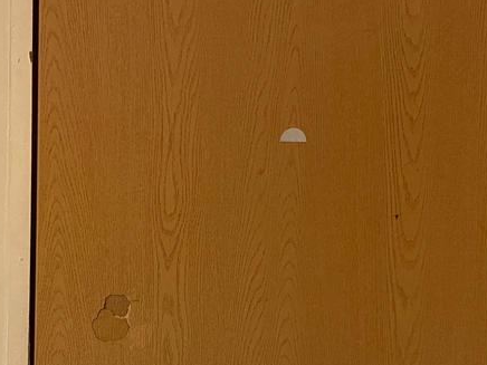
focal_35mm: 61
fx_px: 858
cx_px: 92
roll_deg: -2.7
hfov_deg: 30.8
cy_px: 275
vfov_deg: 23.8
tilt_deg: -0.1
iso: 400
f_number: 1.8
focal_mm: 4.25
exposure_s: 1/40
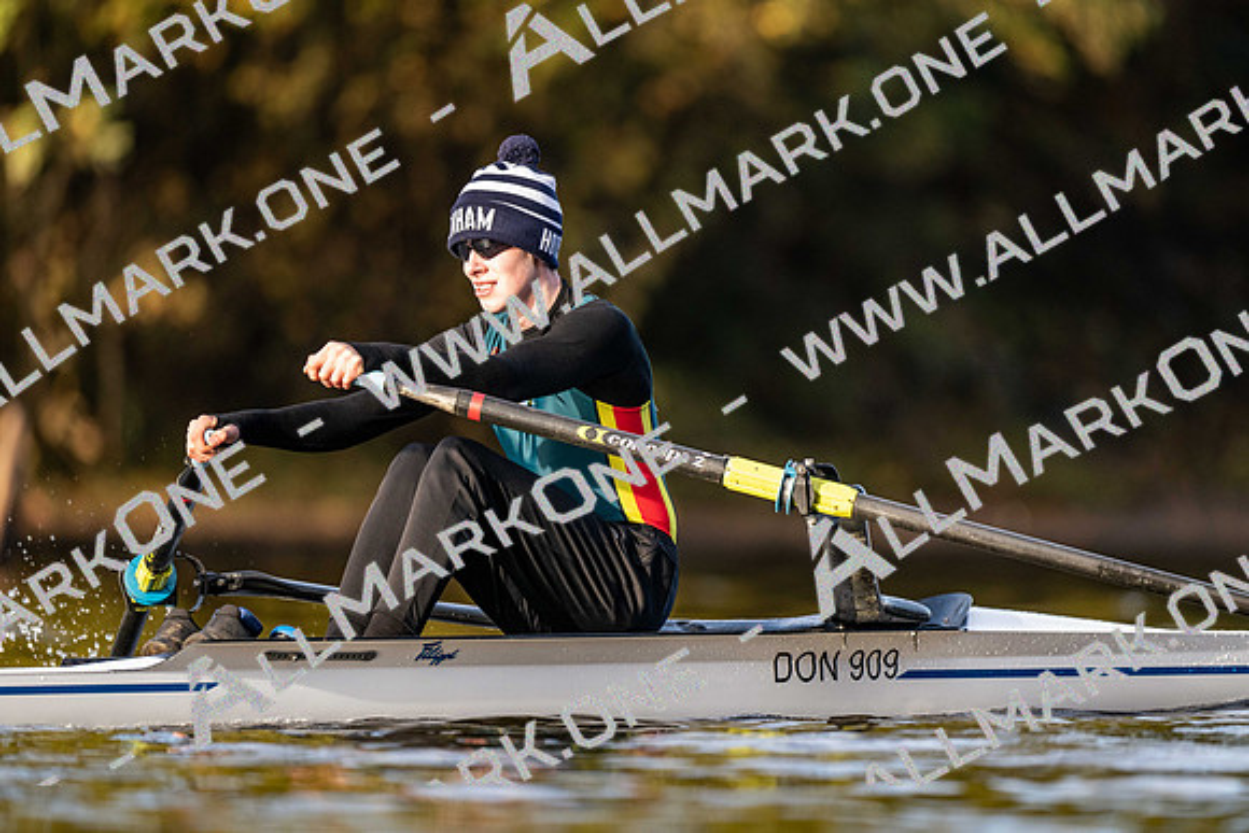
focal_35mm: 600
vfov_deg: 2.3
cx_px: 624
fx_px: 20821
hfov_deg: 3.4
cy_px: 416
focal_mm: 600
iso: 1400
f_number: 4
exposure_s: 1/2500
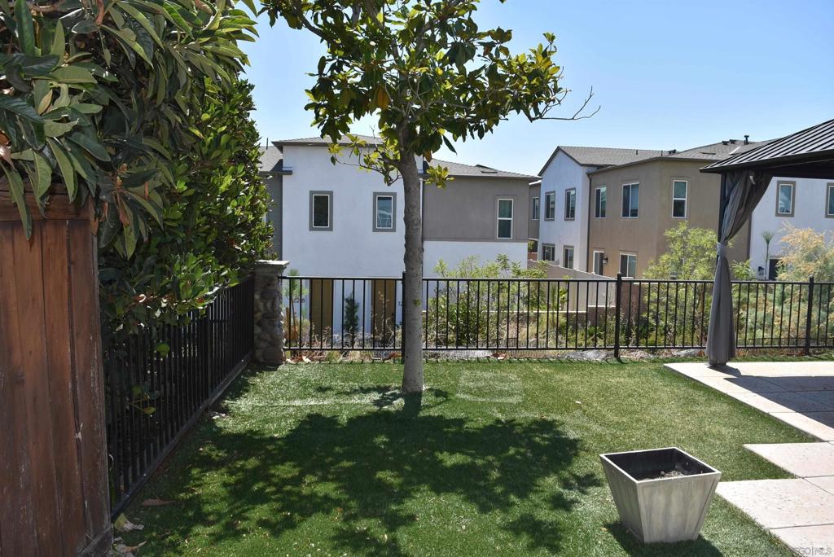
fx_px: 626
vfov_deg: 48.0
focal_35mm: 27
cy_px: 278
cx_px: 417
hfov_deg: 67.4
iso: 100
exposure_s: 1/250
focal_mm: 18
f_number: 8
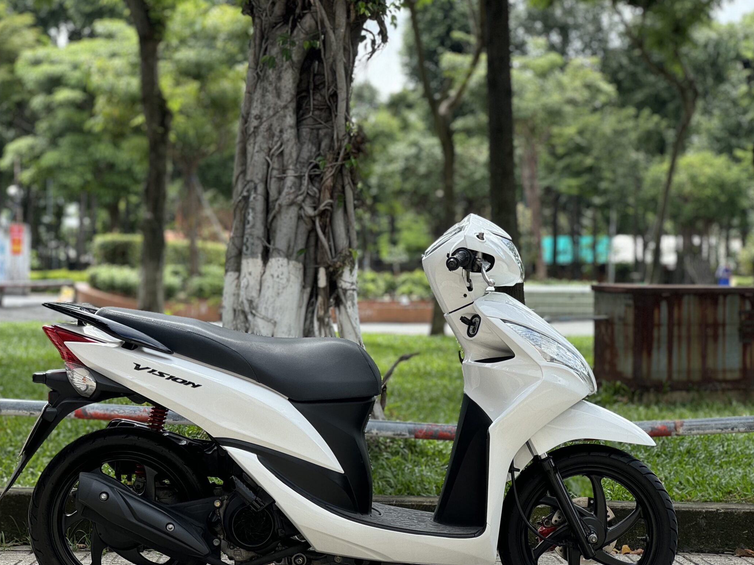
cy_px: 347
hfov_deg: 20.6
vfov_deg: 15.5
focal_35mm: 95
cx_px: 344
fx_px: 2069
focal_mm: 9
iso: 25
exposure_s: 1/223
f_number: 2.8
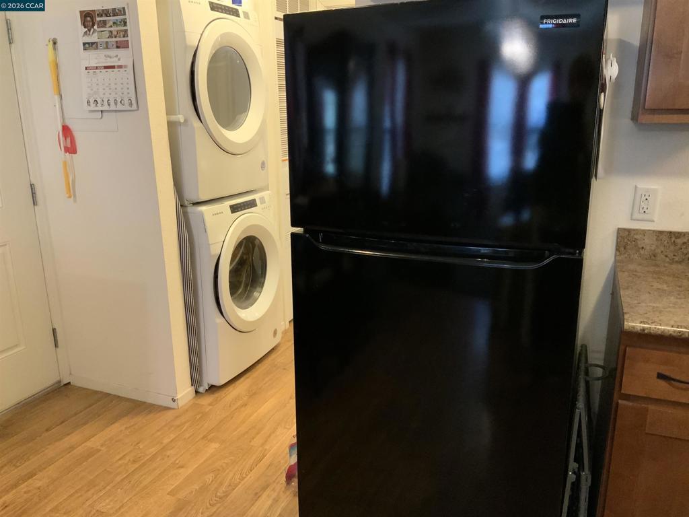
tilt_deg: -16.1
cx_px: 344
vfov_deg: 48.2
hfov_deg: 61.7
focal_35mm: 29
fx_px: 577
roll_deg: +1.7
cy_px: 258
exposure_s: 1/40
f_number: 1.8
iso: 320
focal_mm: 3
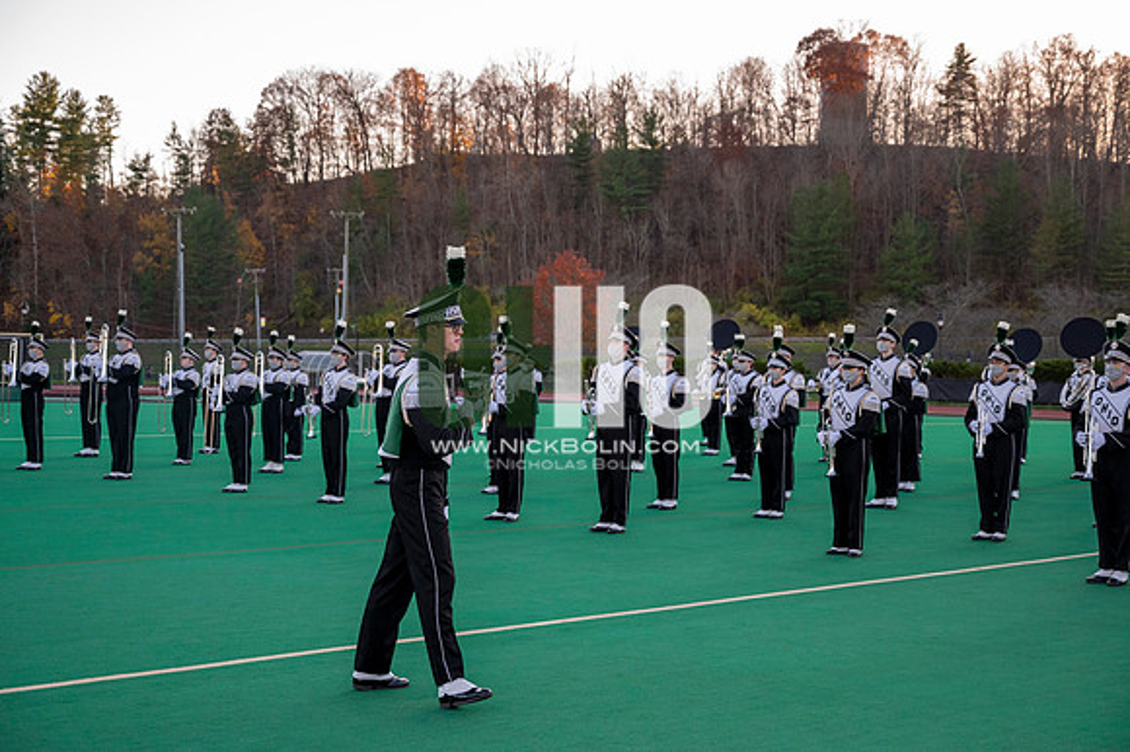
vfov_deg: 25.0
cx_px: 565
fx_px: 1694
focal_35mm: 54
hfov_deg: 36.9
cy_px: 376
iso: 2000
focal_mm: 54
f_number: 4
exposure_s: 1/2000
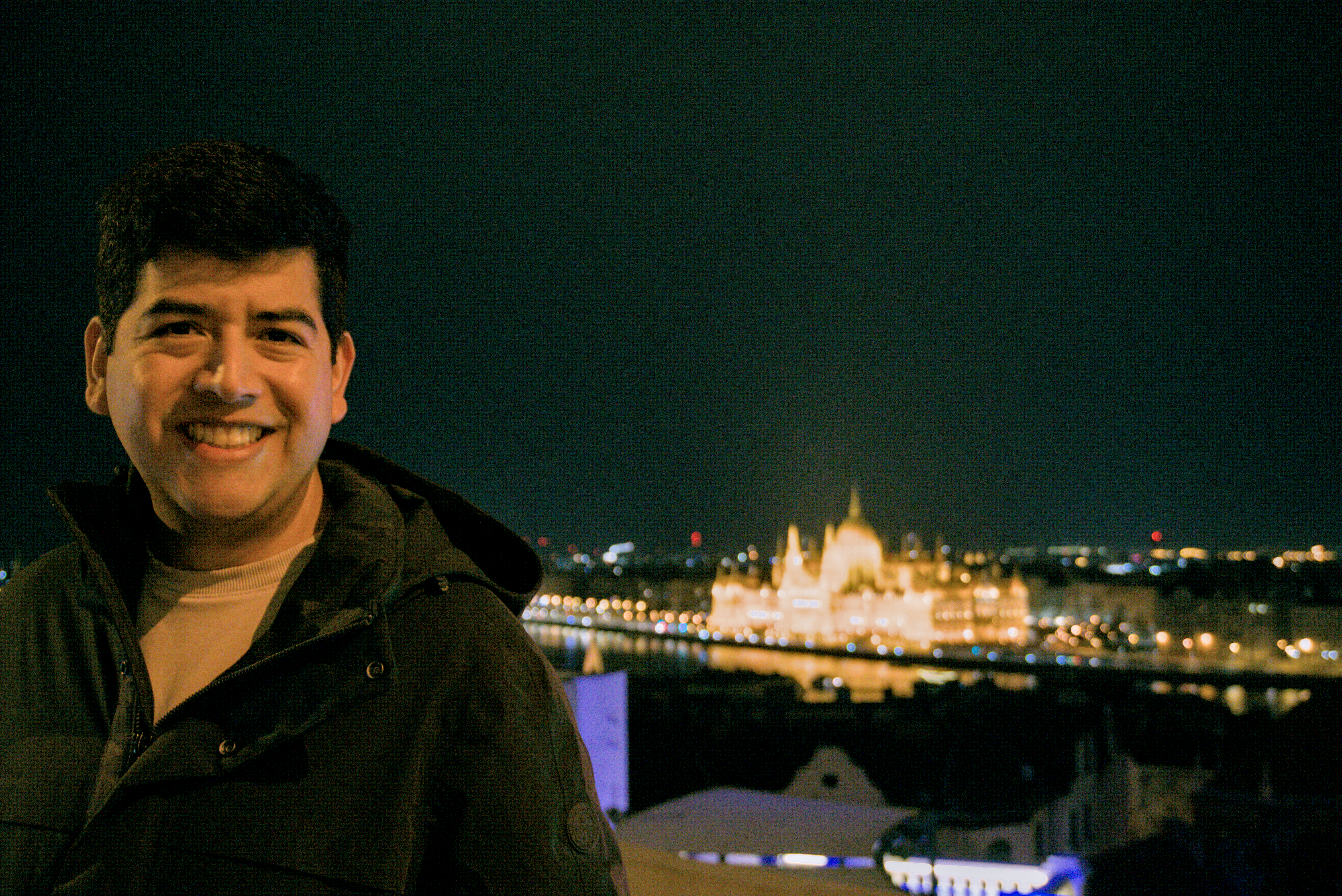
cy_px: 448
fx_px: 1622
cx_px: 671
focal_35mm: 44
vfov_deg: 30.9
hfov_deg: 44.9
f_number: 4.5
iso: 6400
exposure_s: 1/10
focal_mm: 29
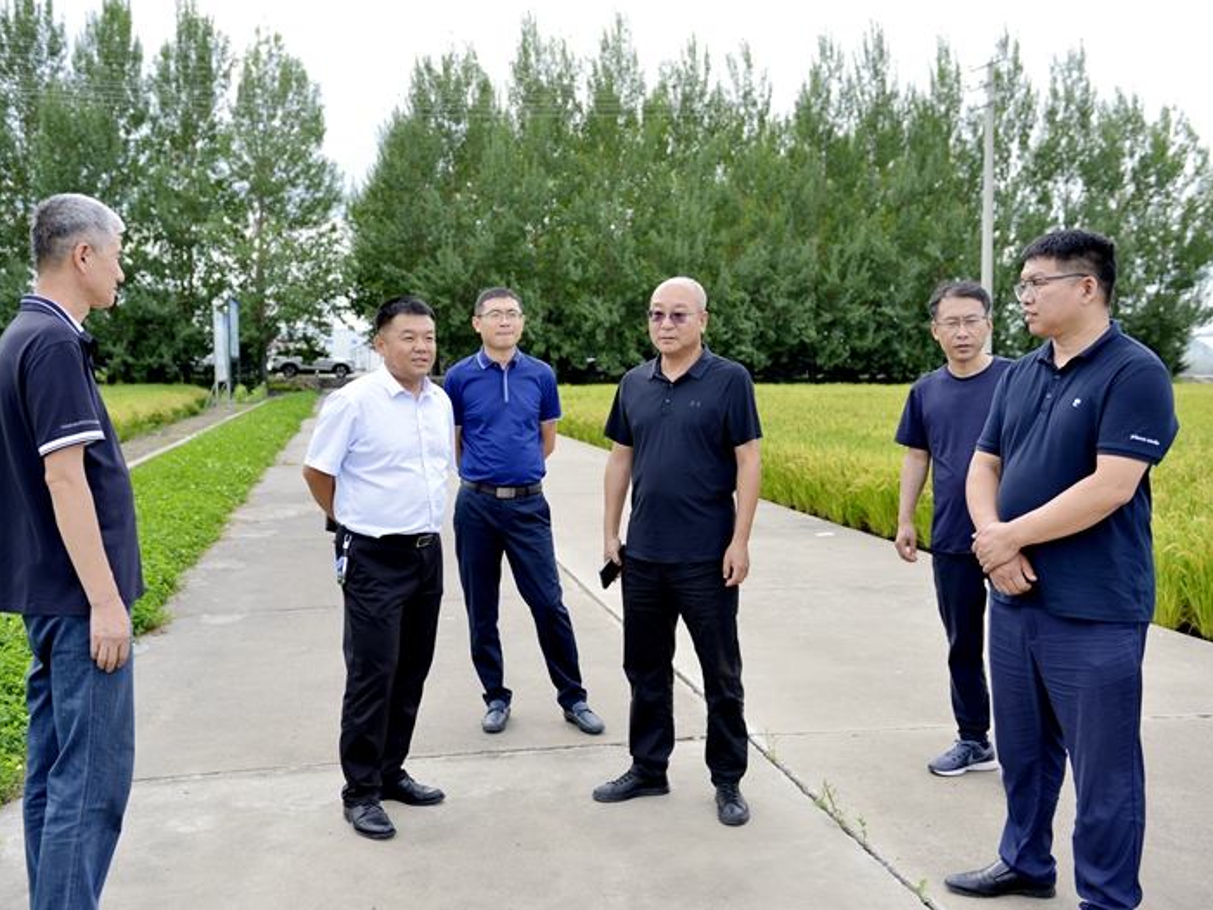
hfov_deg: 53.9
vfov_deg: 41.8
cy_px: 458
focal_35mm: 34
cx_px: 550
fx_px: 1192
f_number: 3.5
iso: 320
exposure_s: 1/1000
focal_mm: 31
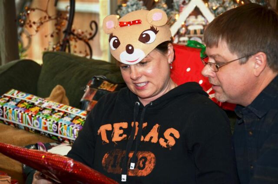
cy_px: 92
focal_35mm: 158
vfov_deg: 8.7
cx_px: 139
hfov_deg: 13.1
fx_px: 1213
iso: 100
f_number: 5.3
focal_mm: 105
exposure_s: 1/60
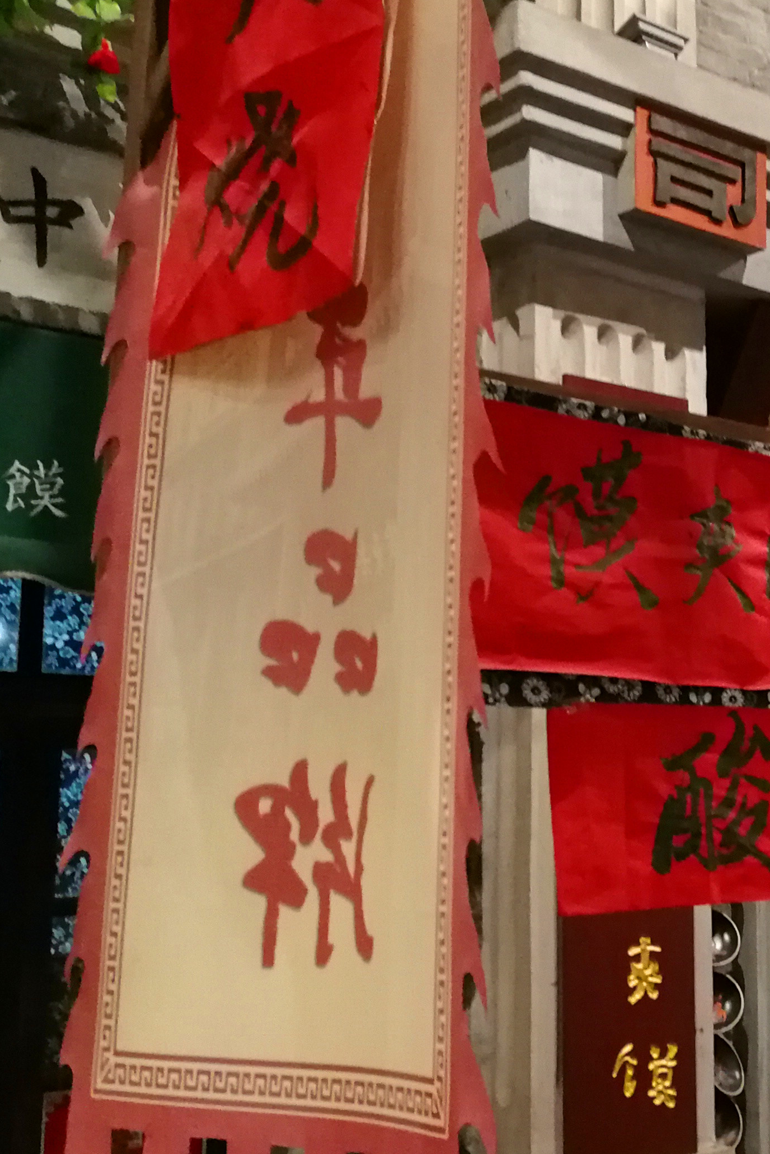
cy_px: 586
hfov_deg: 22.0
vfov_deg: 36.9
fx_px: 1732
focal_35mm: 54
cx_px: 1051
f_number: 2.2
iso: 500
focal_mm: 3.84
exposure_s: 1/20
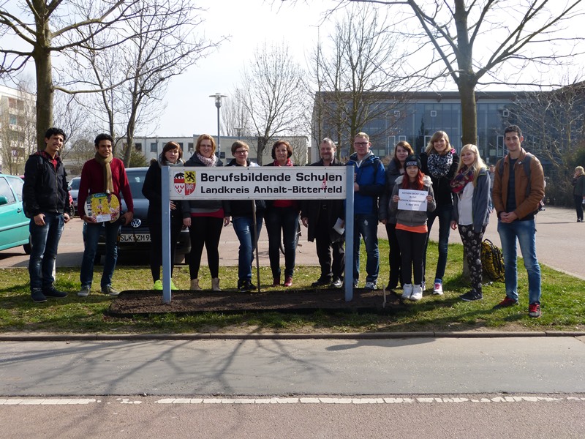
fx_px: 777
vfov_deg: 31.5
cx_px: 292
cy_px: 220
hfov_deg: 41.2
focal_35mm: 46
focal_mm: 8.3
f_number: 4
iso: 100
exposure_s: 1/640
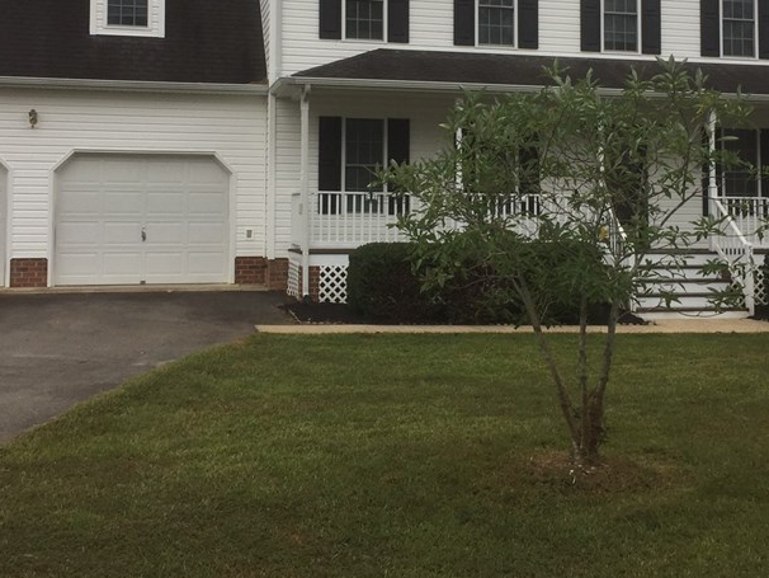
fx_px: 1089
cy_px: 141
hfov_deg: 38.8
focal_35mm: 49
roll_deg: -1.1
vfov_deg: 29.2
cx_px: 434
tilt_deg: +6.2
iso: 32
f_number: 2.2
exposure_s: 1/476
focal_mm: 4.15
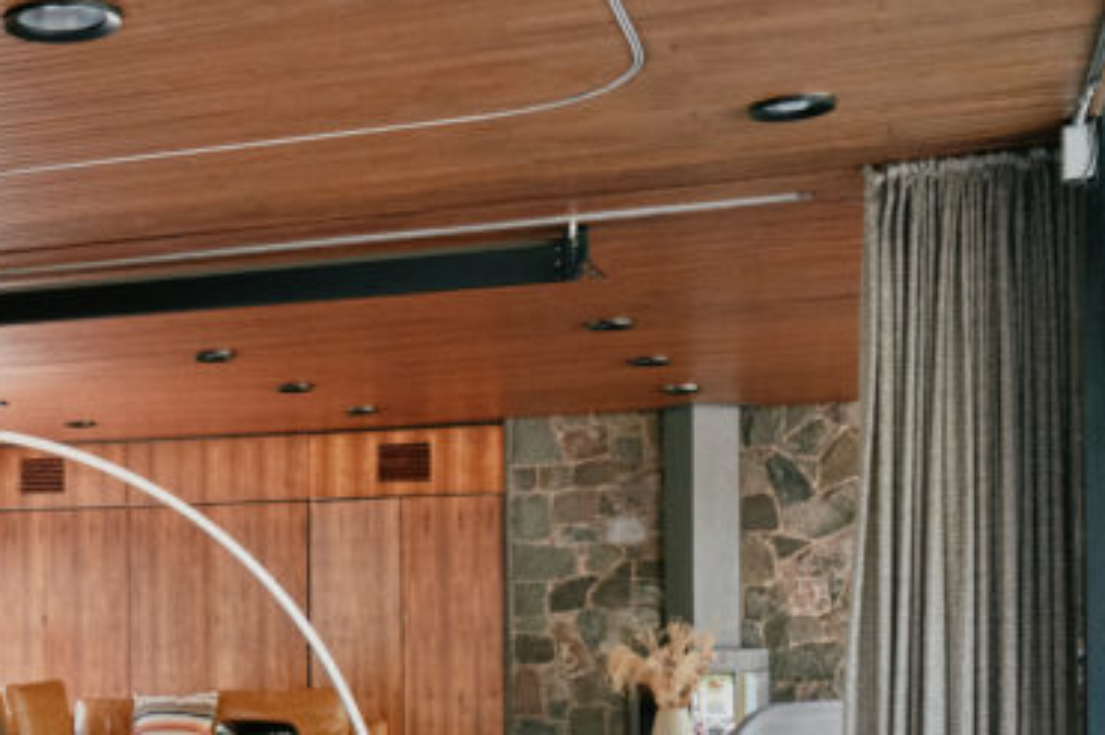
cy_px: 640
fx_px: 1841
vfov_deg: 22.1
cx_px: -18
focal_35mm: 60
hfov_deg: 30.8
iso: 1600
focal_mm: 19.4
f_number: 6.4
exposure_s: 1/80
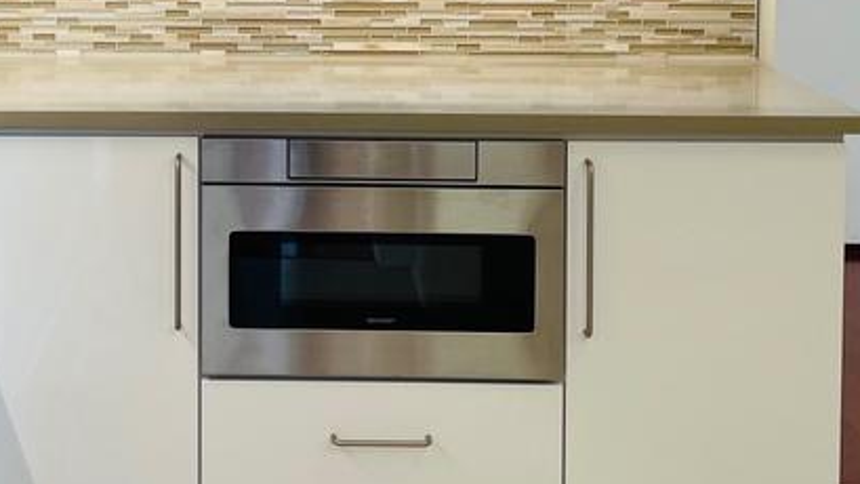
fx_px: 1619
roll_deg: +1.0
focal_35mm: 71
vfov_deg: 16.5
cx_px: 257
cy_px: -29
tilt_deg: -5.1
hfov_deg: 29.4
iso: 80
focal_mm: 4.2
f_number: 1.6
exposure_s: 1/120
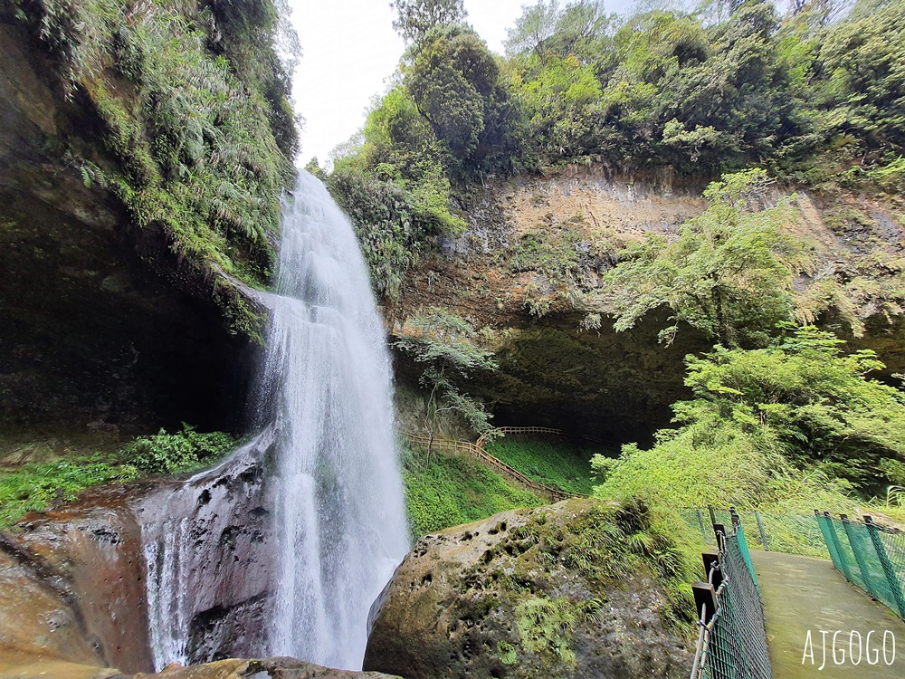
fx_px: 340
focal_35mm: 13
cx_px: 452
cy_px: 340
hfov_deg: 106.2
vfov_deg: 89.9
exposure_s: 1/241
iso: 50
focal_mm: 1.74
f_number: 2.2
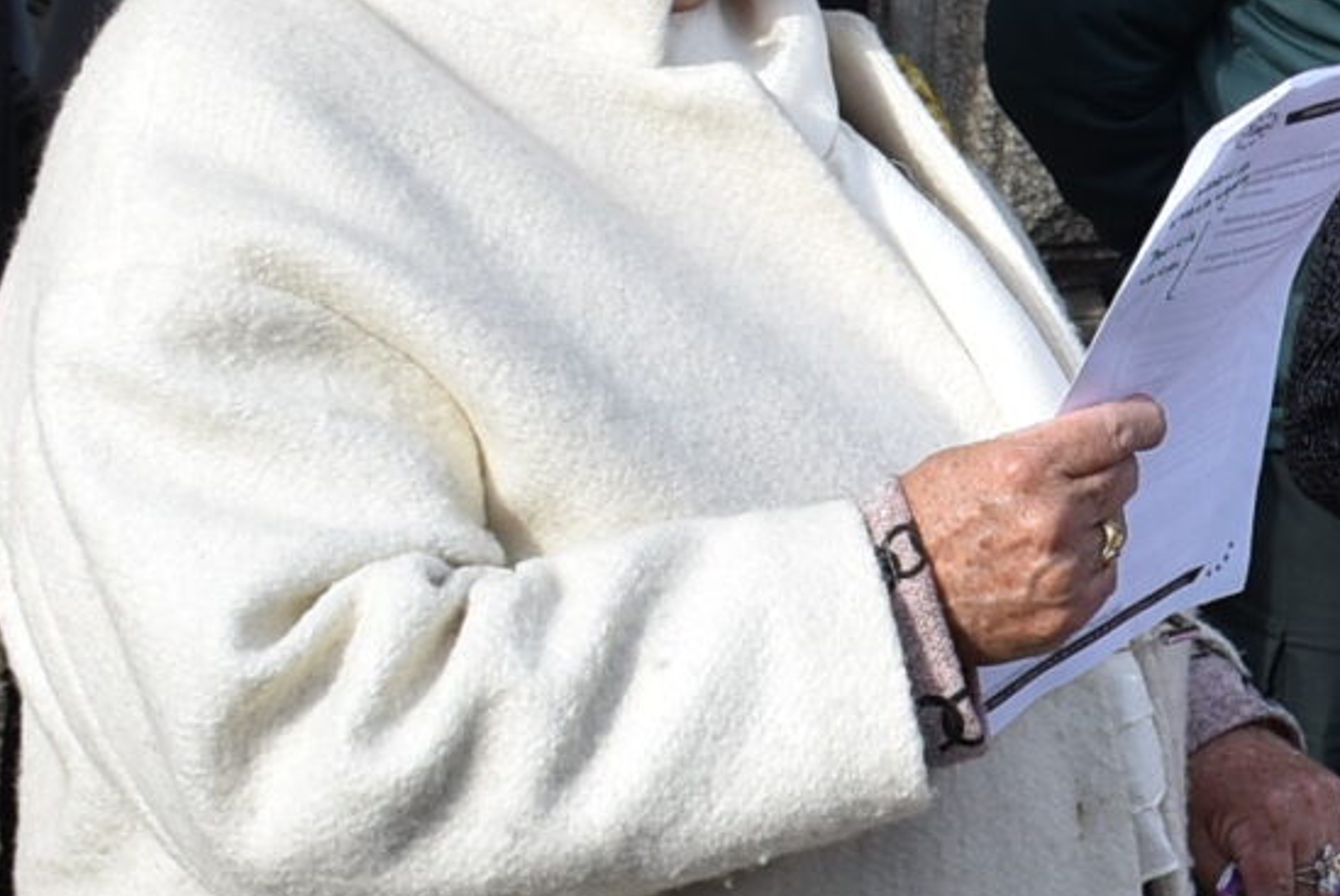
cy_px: 226
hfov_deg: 15.0
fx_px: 4694
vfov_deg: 10.9
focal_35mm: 126
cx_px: 2050
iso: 200
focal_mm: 18
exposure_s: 1/320
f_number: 9
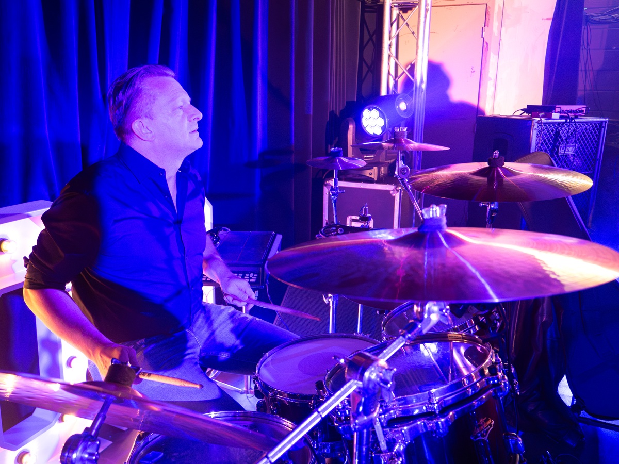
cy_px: 232
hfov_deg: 56.8
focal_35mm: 32
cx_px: 310
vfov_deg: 44.2
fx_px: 572
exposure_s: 1/200
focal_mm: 16
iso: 3200
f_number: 3
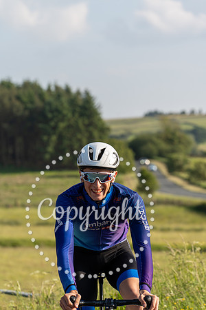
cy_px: 155
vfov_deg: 13.5
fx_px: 1305
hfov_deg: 9.0
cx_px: 103
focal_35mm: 152
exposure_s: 1/400
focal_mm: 152
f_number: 6.3
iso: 125
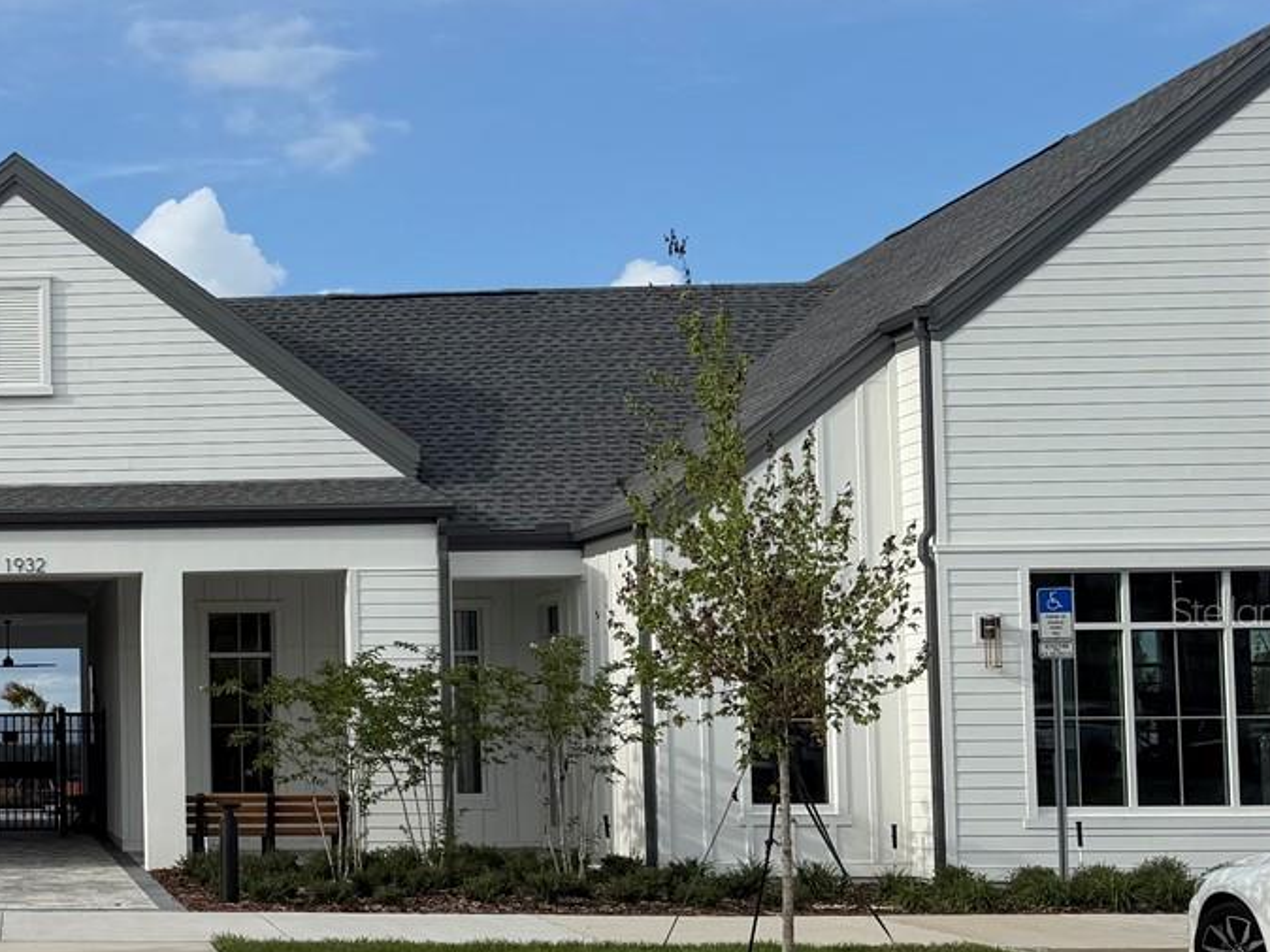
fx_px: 2090
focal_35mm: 57
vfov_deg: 25.5
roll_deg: +0.3
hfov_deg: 30.0
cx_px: -158
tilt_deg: +3.7
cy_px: 611
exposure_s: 1/4167
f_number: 1.78
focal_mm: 6.76
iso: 80
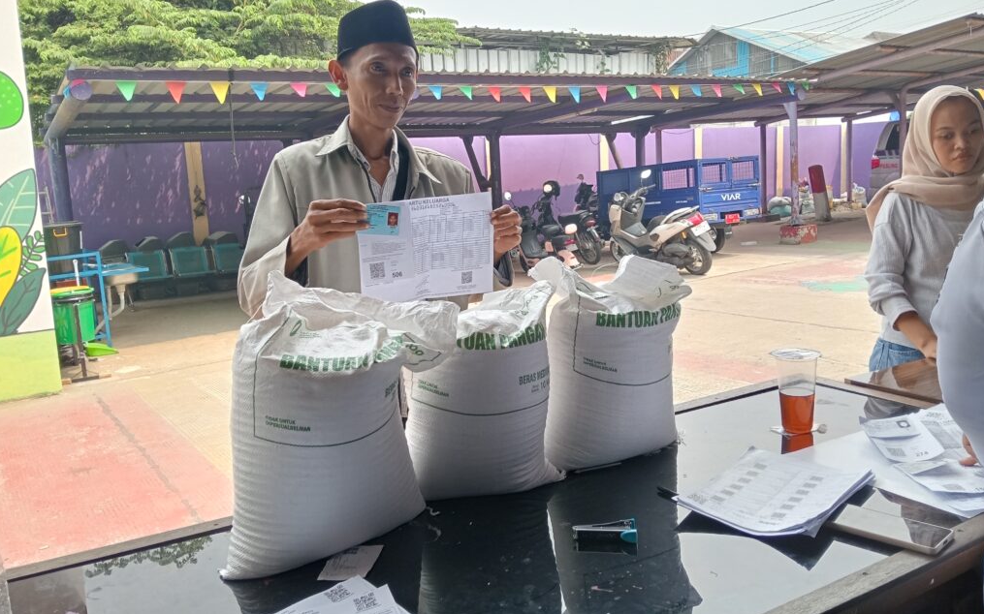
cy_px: 279
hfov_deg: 62.9
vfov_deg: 41.8
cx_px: 492
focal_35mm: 30
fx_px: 804
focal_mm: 3.98
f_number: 1.8
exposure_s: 1/1992
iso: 100
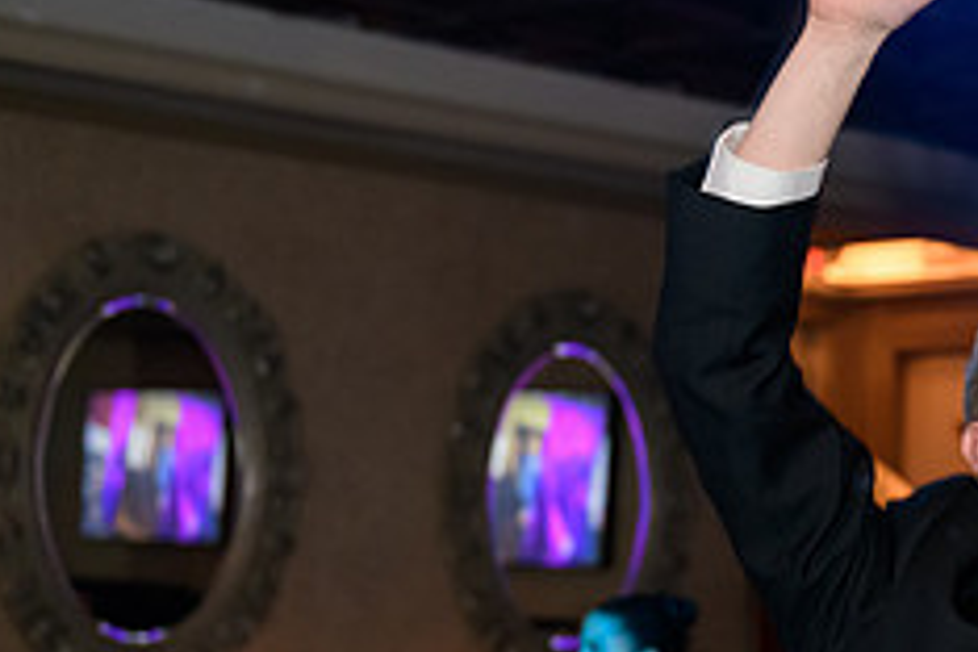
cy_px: 596
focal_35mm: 109
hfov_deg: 18.1
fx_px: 2961
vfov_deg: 12.5
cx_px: 1053
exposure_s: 1/125
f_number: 3.2
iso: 1600
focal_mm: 44
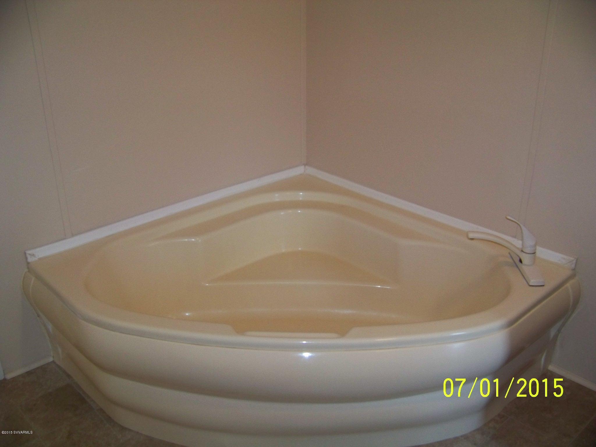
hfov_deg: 51.4
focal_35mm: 36
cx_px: 298
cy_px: 224
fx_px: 620
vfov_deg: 39.7
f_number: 2.8
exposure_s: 1/30
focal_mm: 5.85
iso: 200
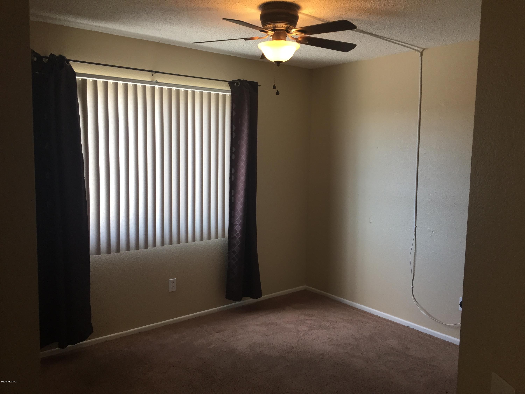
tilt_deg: -5.0
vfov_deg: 48.2
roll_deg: -2.1
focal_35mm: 29
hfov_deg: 61.7
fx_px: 440
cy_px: 197
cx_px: 262
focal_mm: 4.15
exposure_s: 1/40
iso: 32
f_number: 2.2
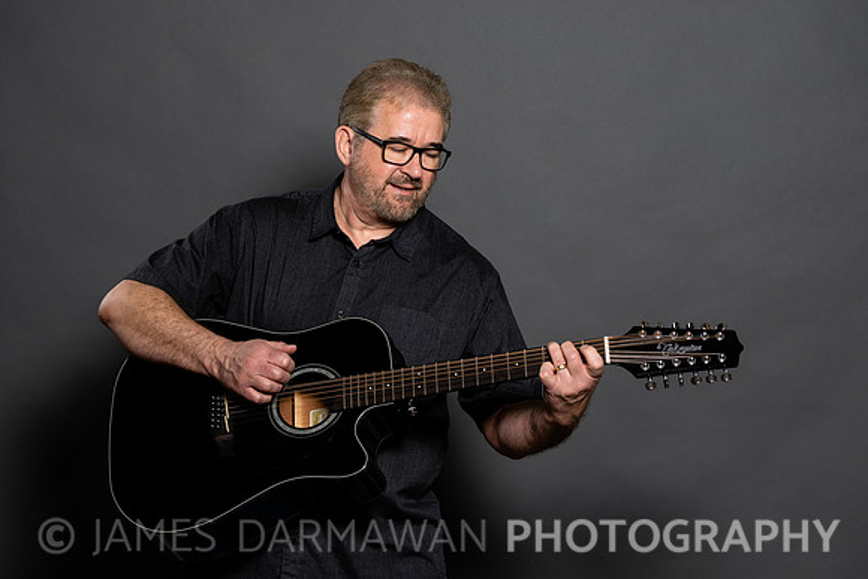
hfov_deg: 19.8
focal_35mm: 103
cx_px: 434
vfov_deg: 13.3
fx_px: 2484
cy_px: 311
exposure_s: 1/250
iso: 100
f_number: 5
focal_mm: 95
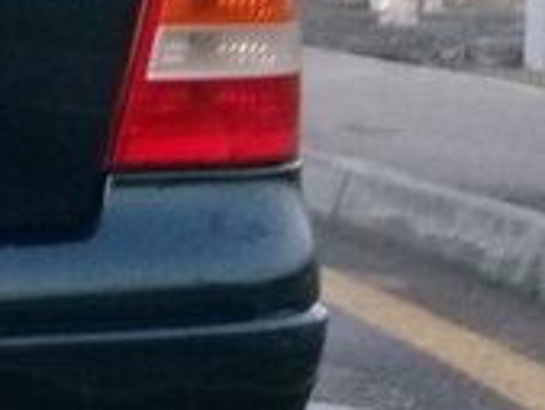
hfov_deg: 14.0
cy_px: 82
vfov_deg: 12.2
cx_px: -516
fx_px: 1906
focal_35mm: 121
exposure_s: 1/33
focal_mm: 3.3
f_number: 2.2
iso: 160
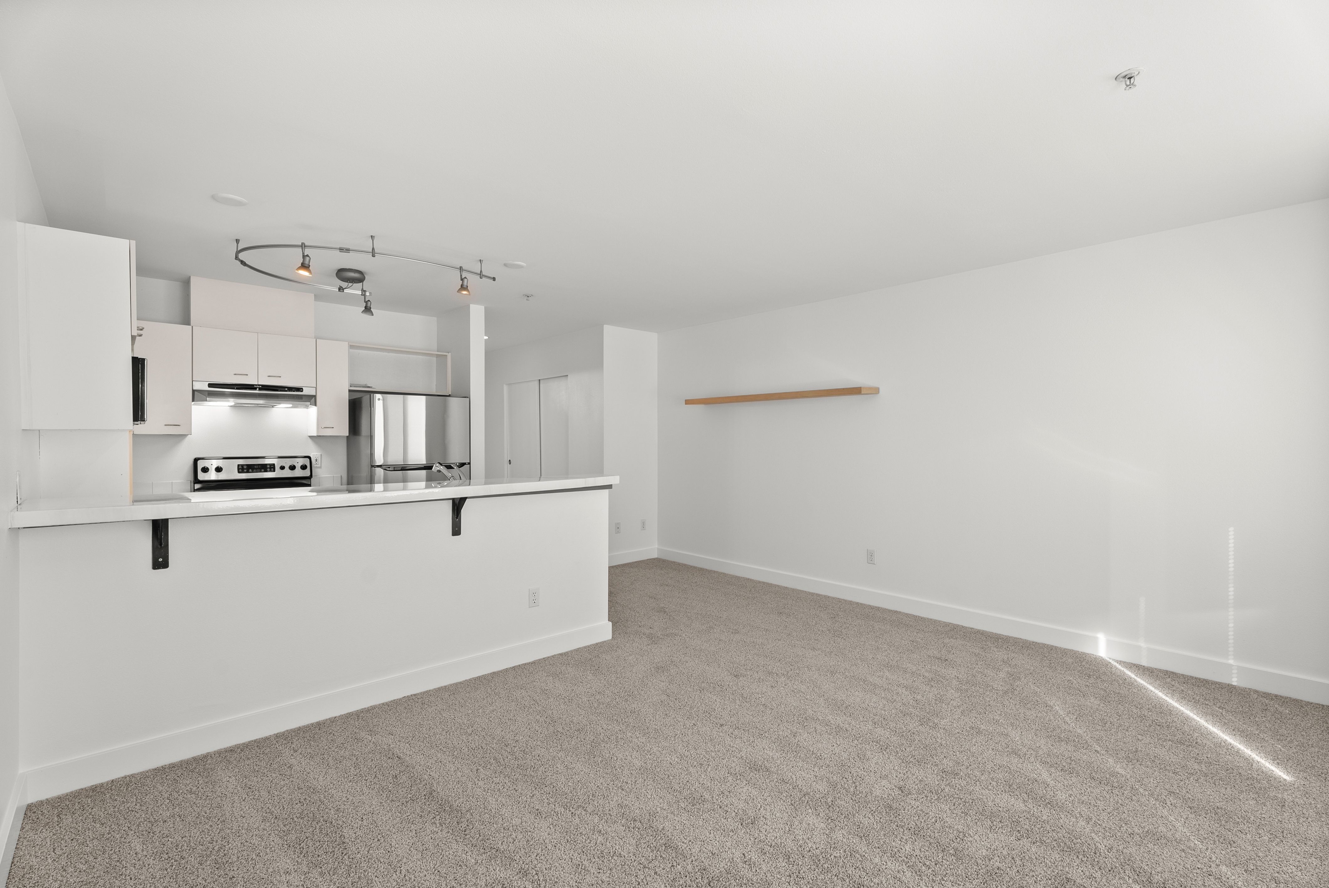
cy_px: 444
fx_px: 591
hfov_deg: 96.7
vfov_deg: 73.8
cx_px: 664
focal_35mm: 16
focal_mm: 16
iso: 400
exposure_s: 1/4
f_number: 8
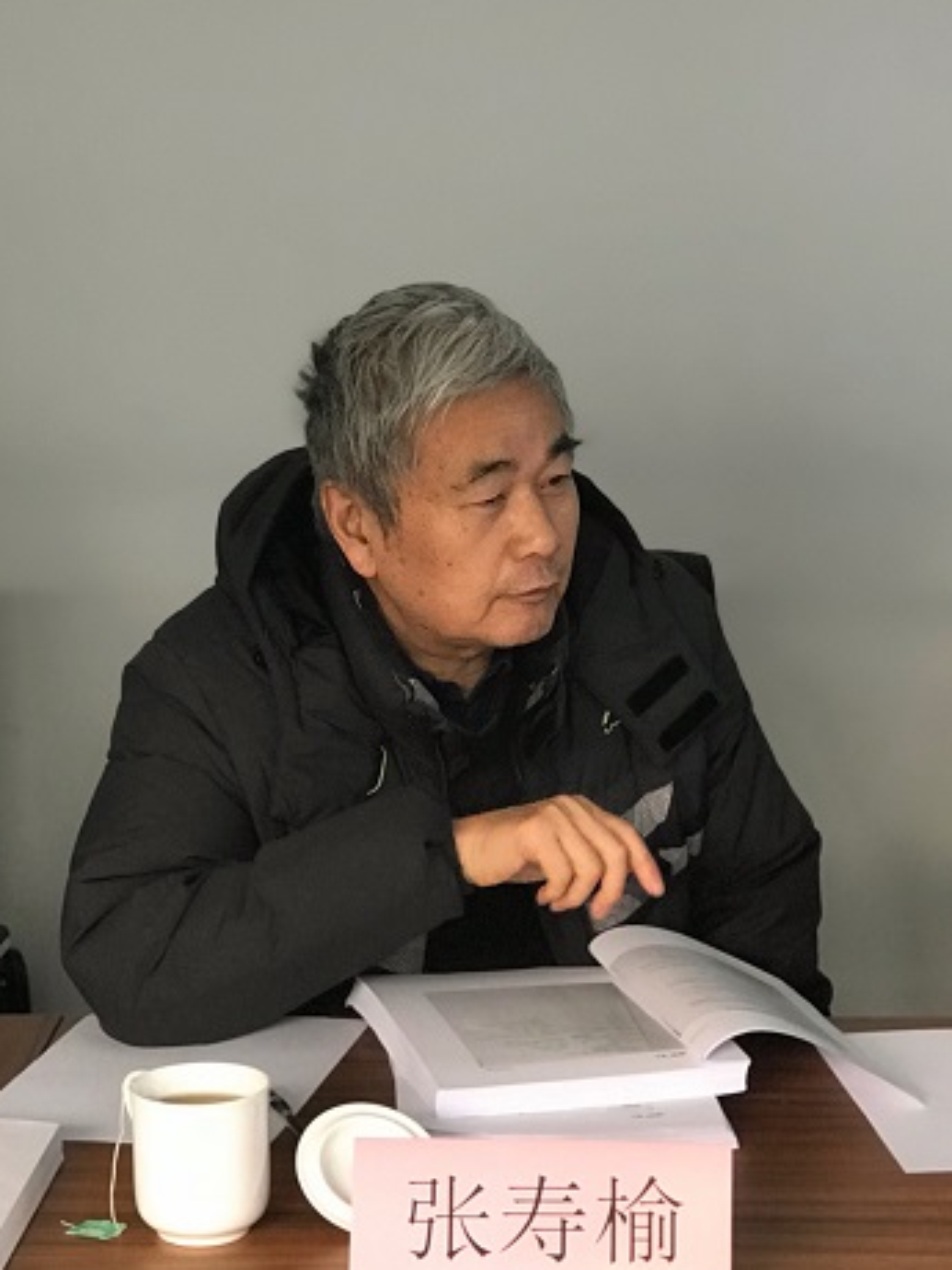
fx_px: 2420
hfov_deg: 22.3
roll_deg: -0.1
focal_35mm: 66
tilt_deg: -13.4
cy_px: 716
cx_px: 475
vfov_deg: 29.4
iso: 320
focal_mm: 6.6
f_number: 2.8
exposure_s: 1/50
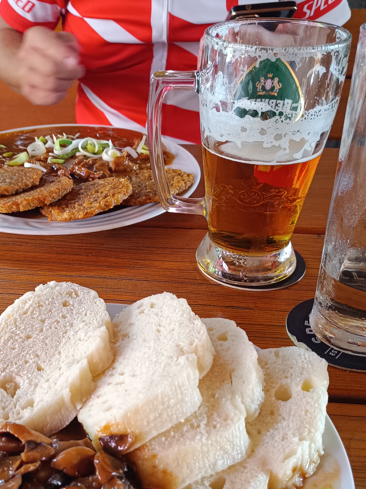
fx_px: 592
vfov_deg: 43.7
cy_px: 354
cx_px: 113
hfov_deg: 33.9
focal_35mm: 42
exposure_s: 1/50.1
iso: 579
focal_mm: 5.59
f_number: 1.88
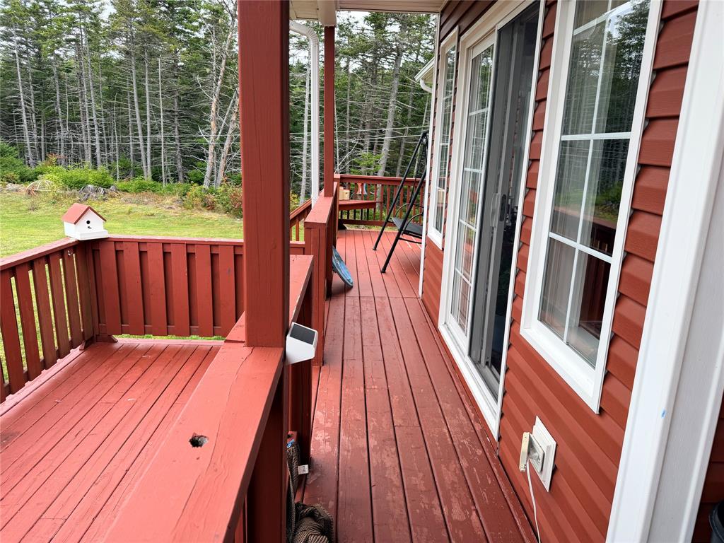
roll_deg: -2.1
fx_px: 502
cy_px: 272
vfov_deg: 56.8
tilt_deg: -12.3
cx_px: 362
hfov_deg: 71.6
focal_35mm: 24
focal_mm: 6.76
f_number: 1.78
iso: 64
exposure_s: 1/168
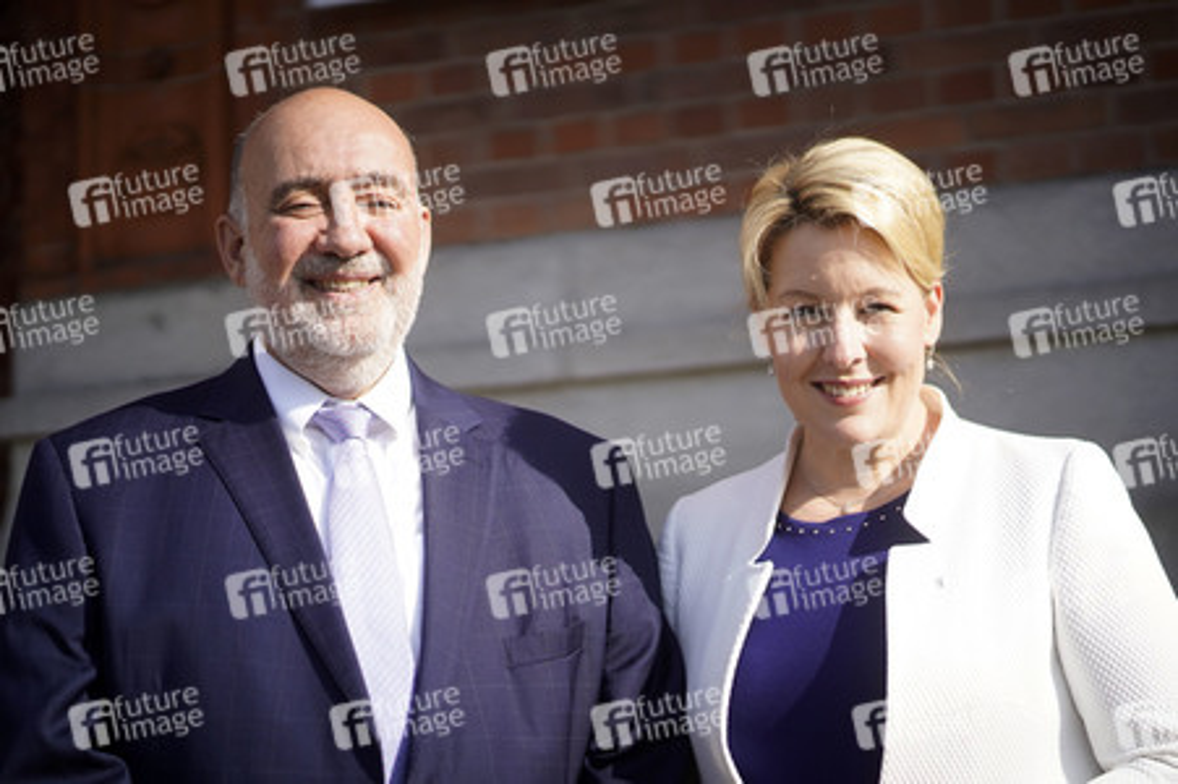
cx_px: 589
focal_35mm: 85
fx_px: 2779
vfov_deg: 16.0
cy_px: 392
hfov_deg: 23.9
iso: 640
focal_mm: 85
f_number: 1.8
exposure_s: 1/8000
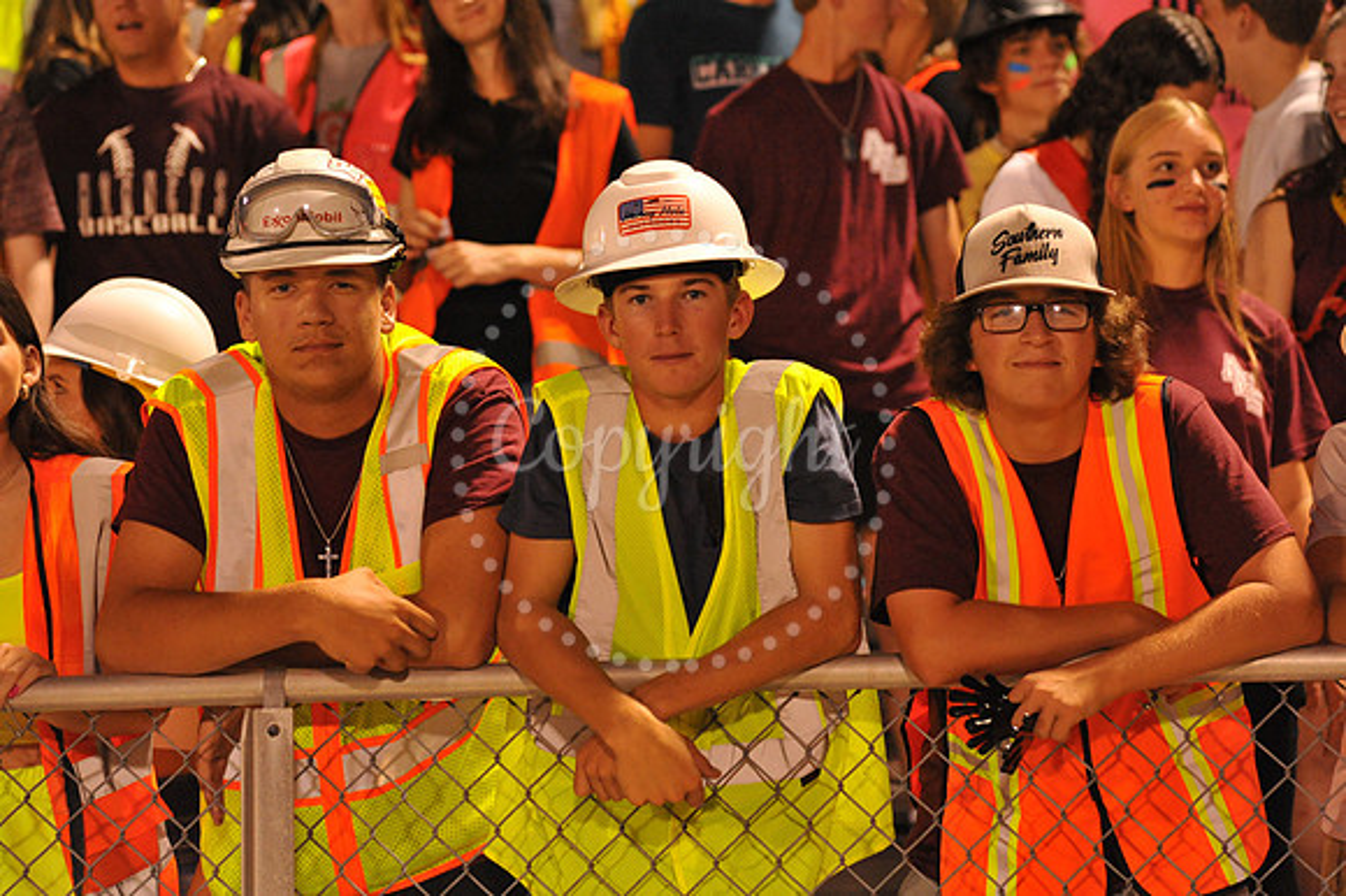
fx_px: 5044
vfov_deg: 10.1
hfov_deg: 15.2
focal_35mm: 135
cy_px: 448
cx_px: 673
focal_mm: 135
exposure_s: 1/160
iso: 5000
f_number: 5
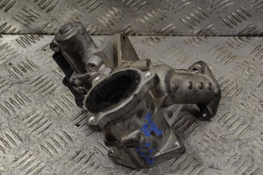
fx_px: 394
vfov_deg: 25.1
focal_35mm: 54
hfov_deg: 36.9
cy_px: 88
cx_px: 132
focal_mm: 36
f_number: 5
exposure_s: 1/30
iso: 100
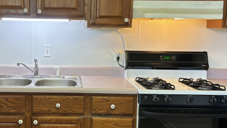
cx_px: 75
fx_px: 301
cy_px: 66
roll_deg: -1.1
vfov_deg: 24.0
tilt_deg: -7.7
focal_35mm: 50
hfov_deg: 40.8
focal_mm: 5.96
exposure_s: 1/60
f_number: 1.6
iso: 100
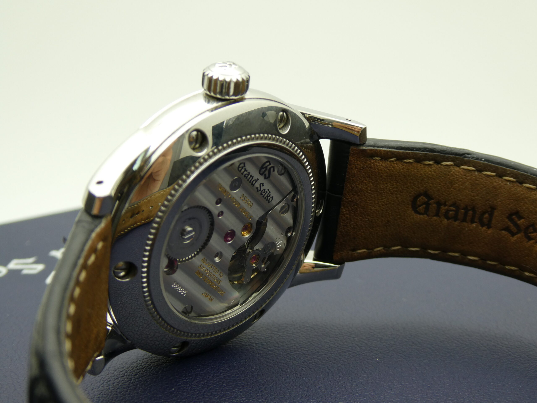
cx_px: 268
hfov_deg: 31.7
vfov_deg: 24.0
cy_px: 202
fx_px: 946
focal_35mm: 61
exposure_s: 1/80
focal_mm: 10.9
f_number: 4.3
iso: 100
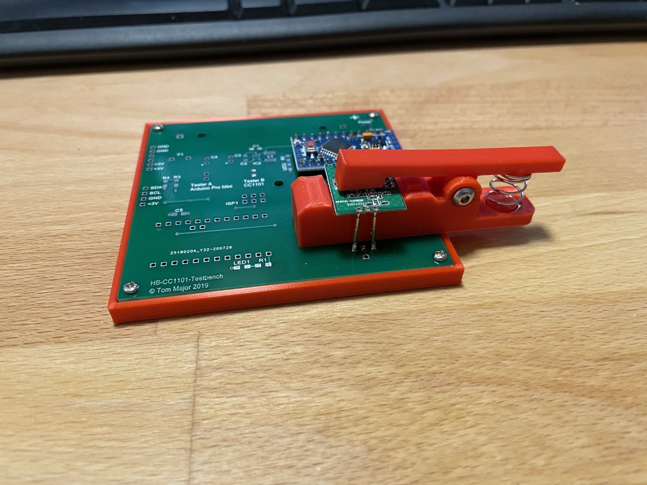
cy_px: 242
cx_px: 324
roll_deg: -0.7
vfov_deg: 53.1
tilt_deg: -41.5
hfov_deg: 67.3
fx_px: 486
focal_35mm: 26
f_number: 1.6
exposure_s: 1/60
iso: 320
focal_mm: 4.2
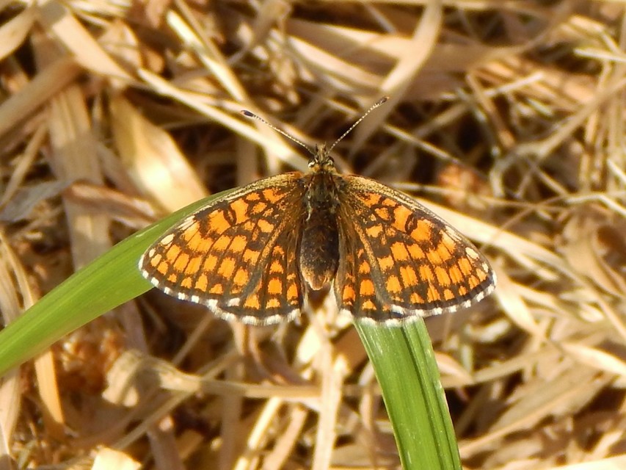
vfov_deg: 6.4
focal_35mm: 232
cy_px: 235
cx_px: 313
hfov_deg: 8.5
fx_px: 4196
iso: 125
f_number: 5.6
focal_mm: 41.7
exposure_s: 1/320
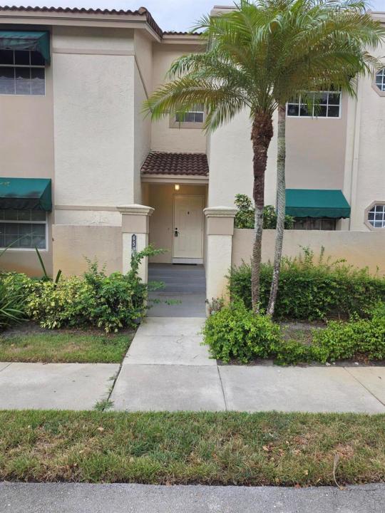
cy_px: 256
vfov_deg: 73.9
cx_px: 192
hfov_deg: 58.9
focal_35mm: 23
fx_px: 341
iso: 20
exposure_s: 1/180
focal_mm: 6.5
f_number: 1.4
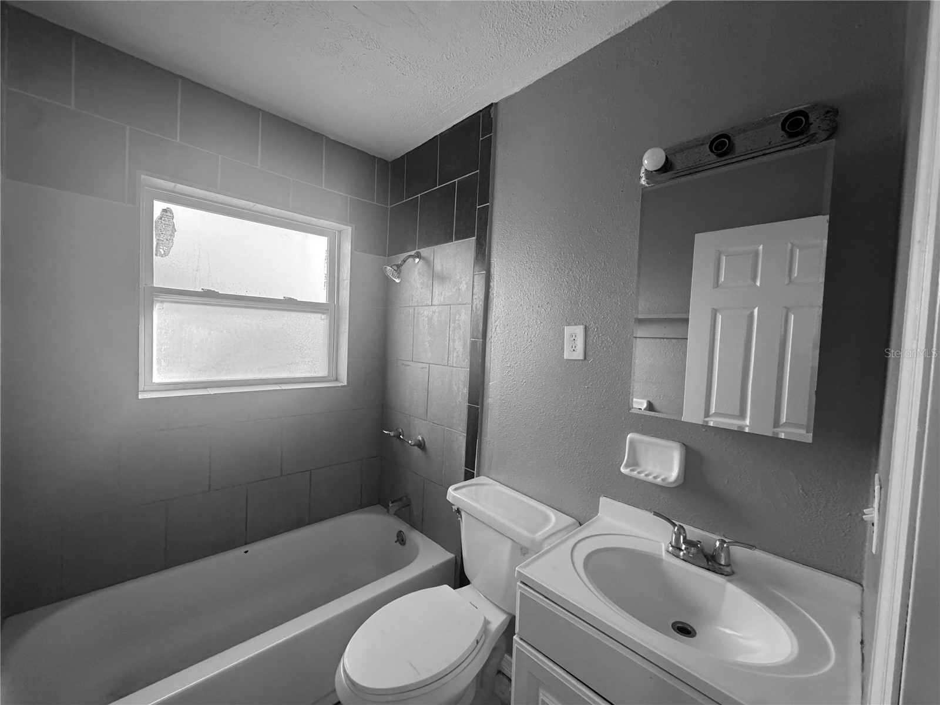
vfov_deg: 85.7
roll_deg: -2.2
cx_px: 470
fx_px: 380
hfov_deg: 102.1
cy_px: 352
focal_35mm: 14
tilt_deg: -2.5
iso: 320
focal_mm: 2.22
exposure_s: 1/96
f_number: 2.2
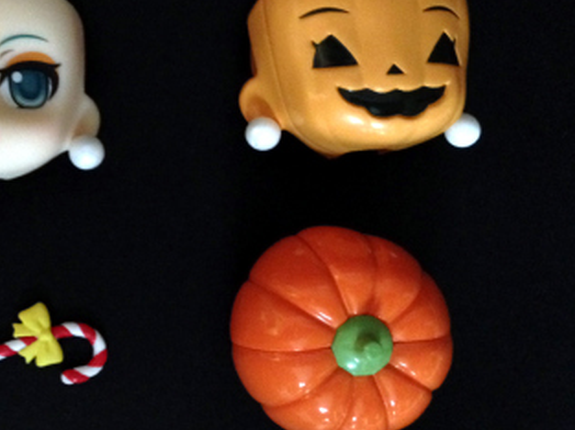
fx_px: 946
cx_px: 156
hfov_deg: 33.3
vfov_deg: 25.6
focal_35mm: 57
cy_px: 201
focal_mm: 4.12
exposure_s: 1/15
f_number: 2.4
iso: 800
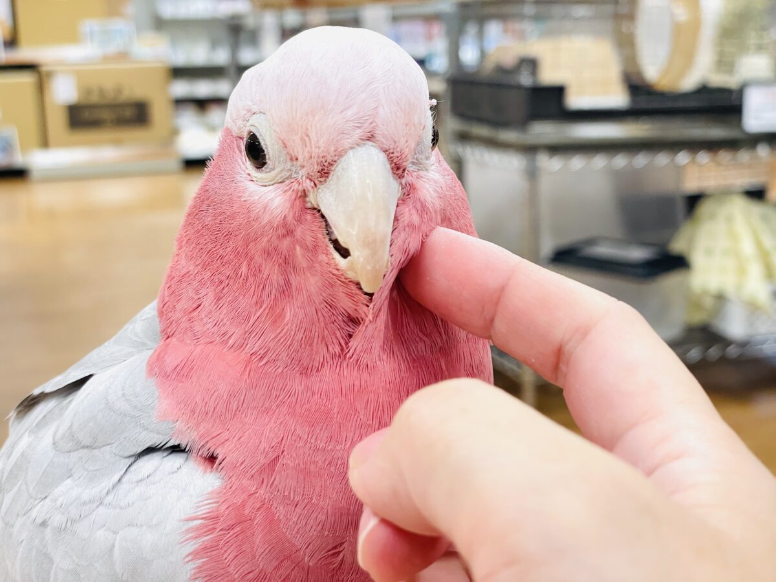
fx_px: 1166
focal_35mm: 52
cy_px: 291
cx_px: 388
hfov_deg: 36.8
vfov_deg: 28.0
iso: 125
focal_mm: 6
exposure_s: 1/99
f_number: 2
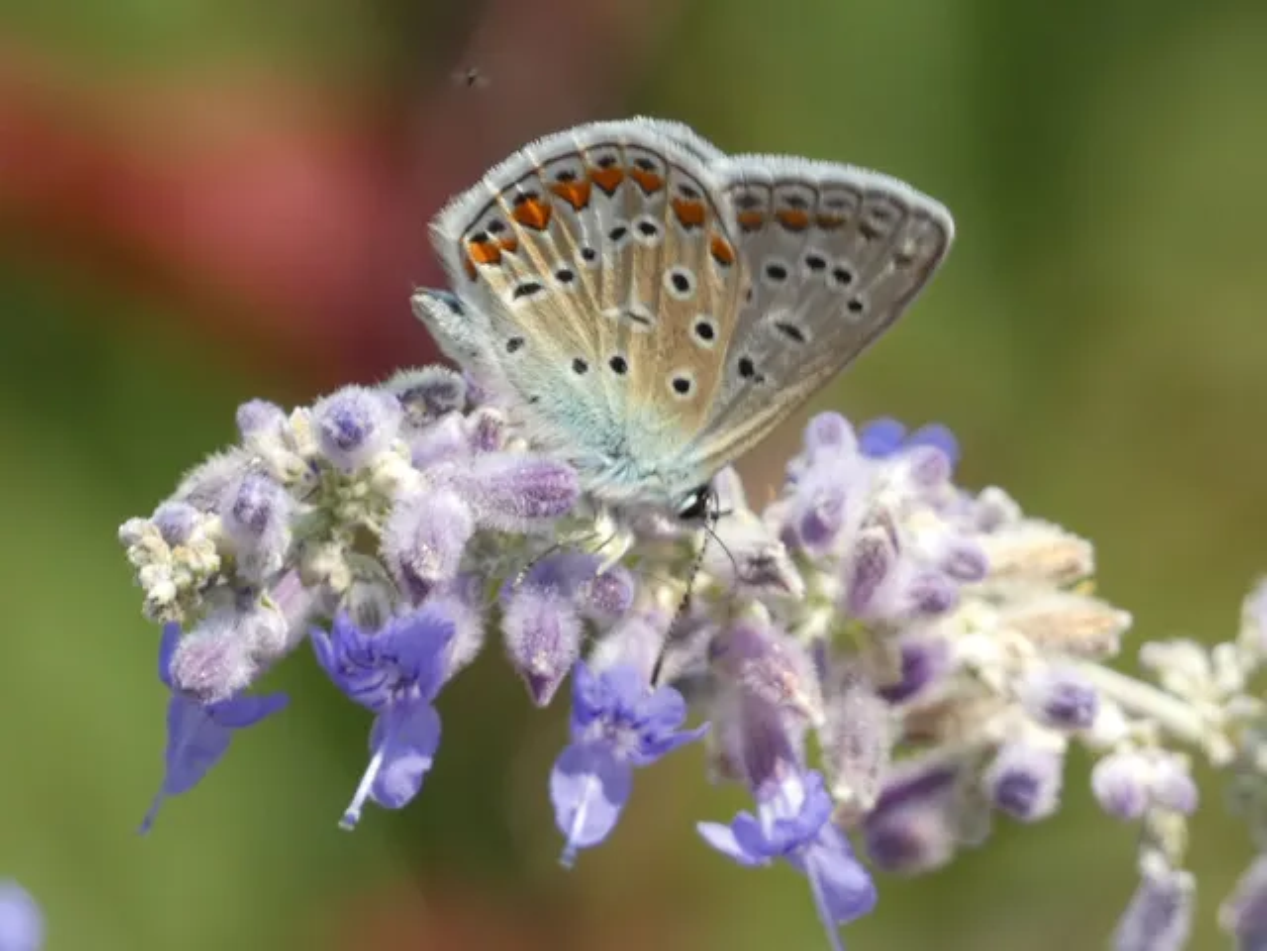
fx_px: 18301
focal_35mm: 500
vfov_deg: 3.0
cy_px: 476
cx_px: 634
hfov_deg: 4.0
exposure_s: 1/100
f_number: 5.6
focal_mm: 89.5
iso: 80
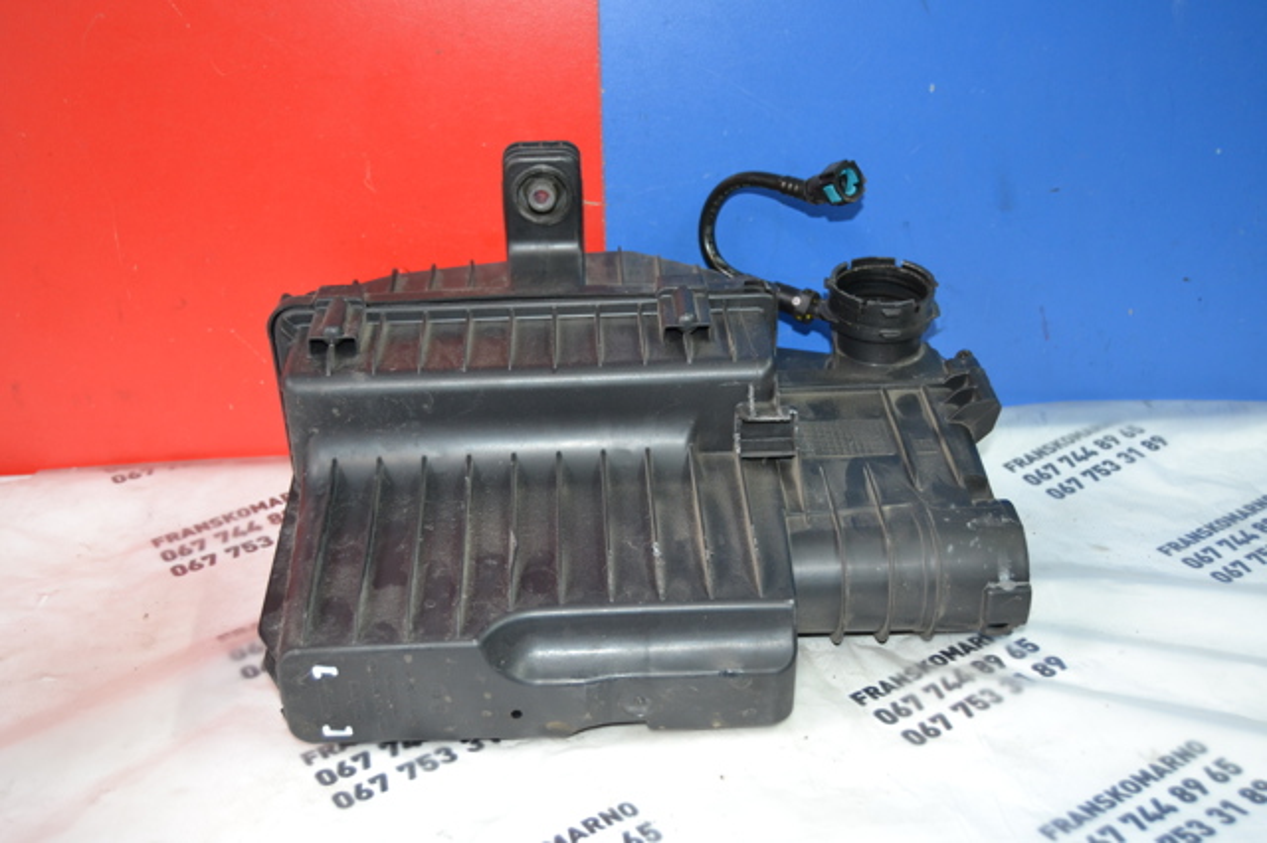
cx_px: 634
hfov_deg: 49.6
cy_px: 422
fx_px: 1372
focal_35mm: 39
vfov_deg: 34.2
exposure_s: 1/60
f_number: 4
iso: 1000
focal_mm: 26
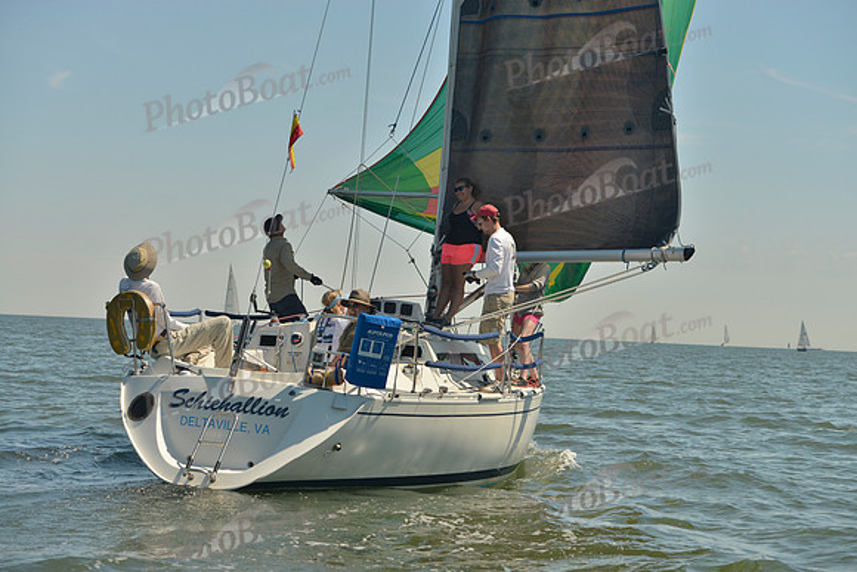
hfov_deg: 28.8
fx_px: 1667
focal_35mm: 70
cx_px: 428
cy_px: 286
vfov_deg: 19.5
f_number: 6.3
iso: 200
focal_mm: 70
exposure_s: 1/800
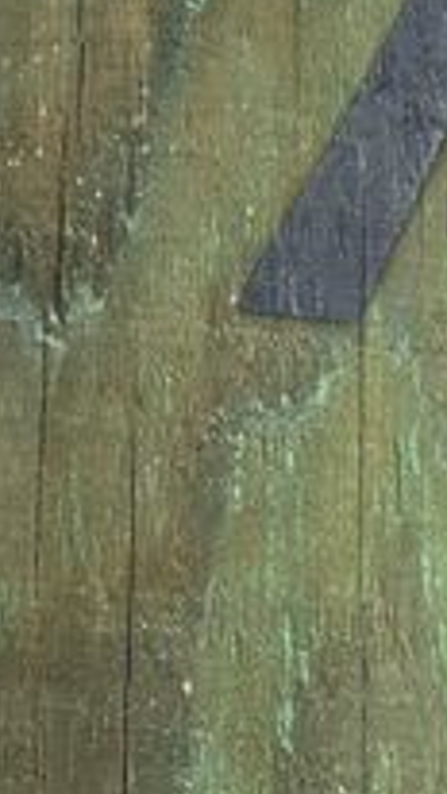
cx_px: 85
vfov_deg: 16.7
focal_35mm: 127
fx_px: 2674
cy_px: 118
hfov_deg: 9.5
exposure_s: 1/880
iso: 64
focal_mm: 6.86
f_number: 1.78
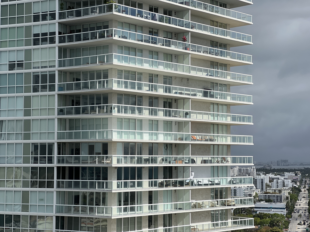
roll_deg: -0.2
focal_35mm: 77
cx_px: 155
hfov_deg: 25.3
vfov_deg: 19.1
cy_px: 116
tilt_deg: +4.5
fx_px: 690
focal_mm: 9
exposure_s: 1/1429
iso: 32
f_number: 2.8
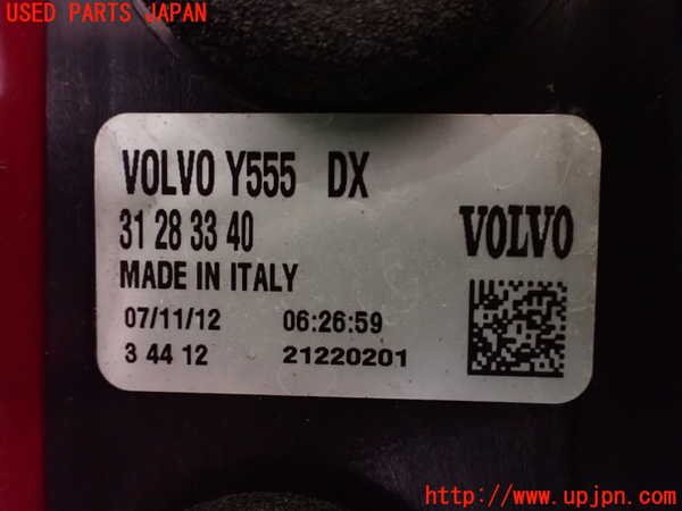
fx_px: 591
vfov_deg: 46.8
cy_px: 256
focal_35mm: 30
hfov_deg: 60.0
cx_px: 341
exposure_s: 1/30
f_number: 2.3
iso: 1250
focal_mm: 5.4
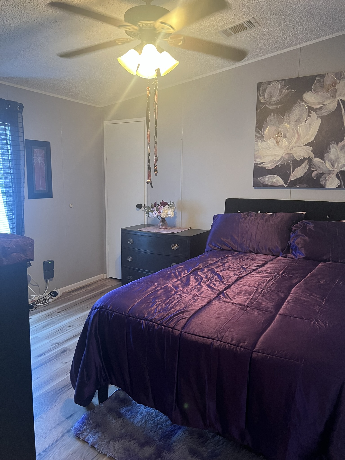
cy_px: 230
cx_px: 172
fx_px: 346
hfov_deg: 53.1
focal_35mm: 26
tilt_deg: -7.8
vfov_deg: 67.3
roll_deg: -0.6
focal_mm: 5.7
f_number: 1.5
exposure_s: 1/60
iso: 400
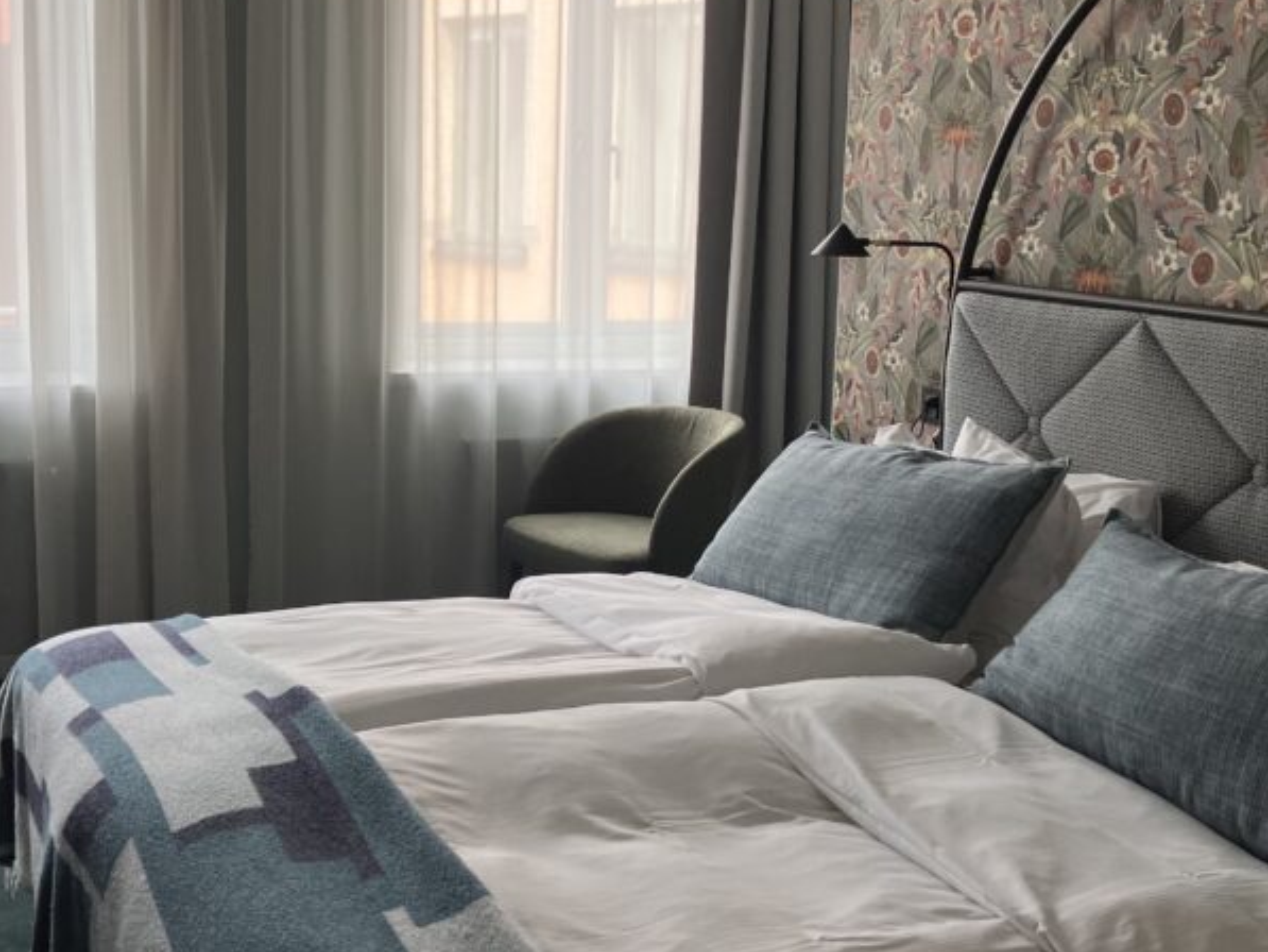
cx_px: 588
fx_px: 1759
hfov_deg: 39.6
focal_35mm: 48
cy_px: 412
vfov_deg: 30.2
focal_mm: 3.99
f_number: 1.8
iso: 50
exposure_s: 1/121
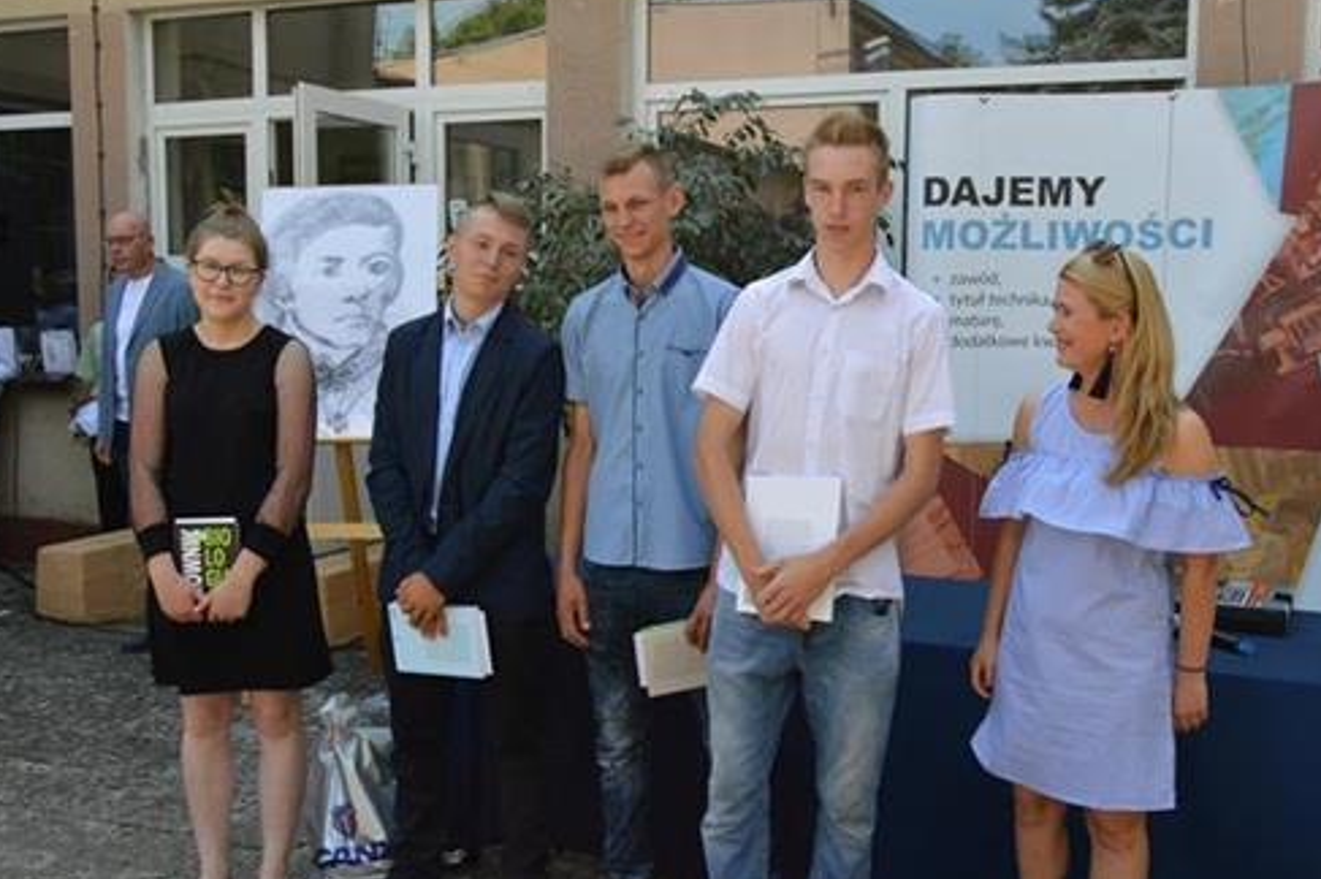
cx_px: 689
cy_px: 502
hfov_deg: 48.5
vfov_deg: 33.3
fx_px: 1467
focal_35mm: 40
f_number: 5.6
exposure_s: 1/125
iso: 140
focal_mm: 20
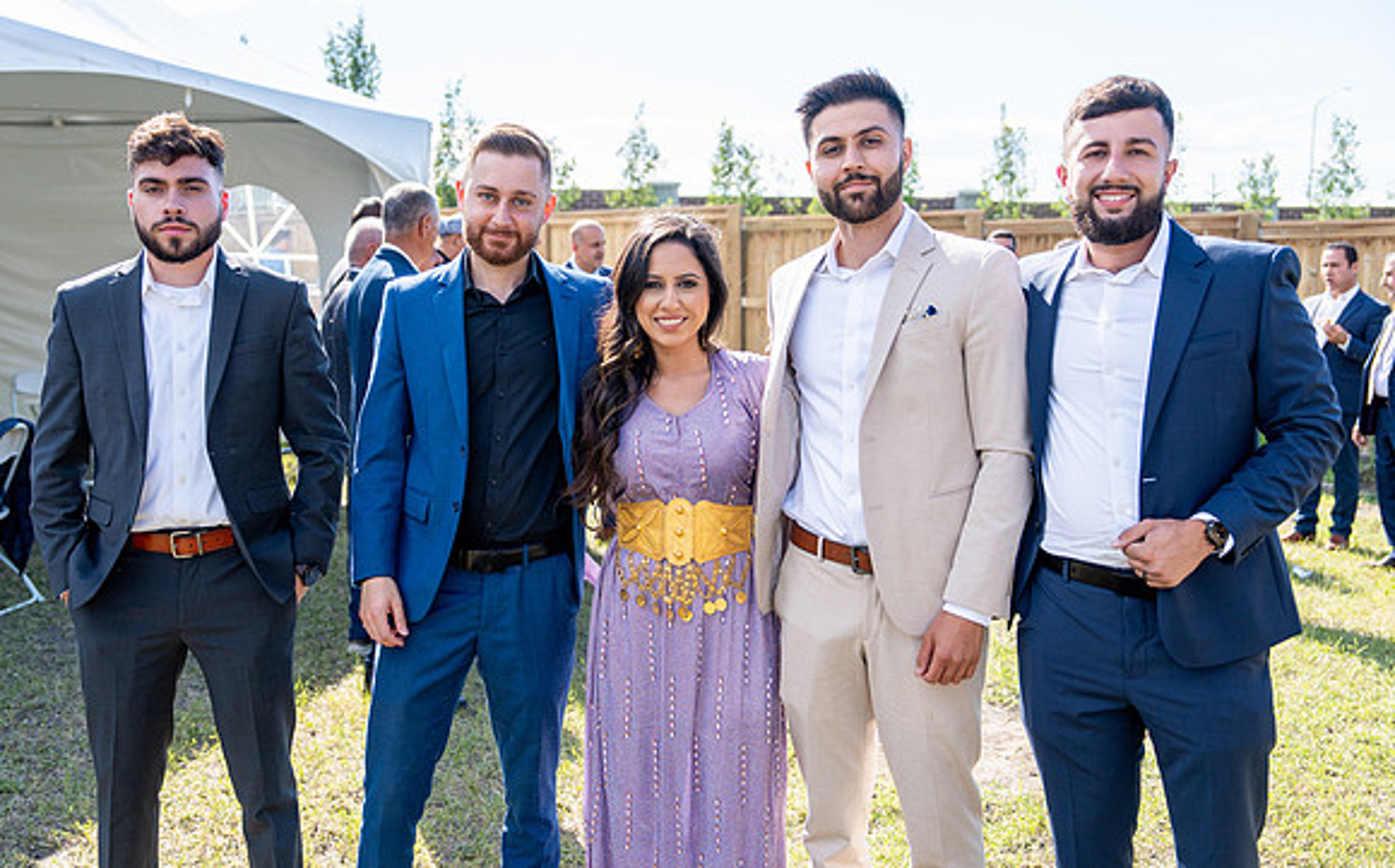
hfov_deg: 52.4
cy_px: 474
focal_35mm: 37
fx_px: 1417
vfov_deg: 34.1
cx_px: 655
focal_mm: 34
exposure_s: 1/2000
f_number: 2.8
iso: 320
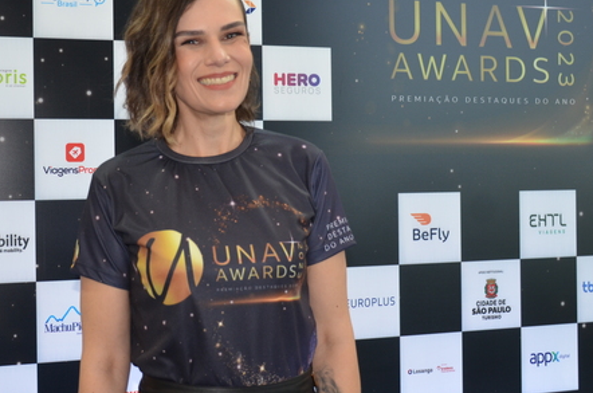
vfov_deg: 23.7
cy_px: 174
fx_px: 937
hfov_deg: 35.0
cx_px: 237
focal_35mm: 57
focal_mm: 24
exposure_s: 1/60
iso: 400
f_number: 3.8
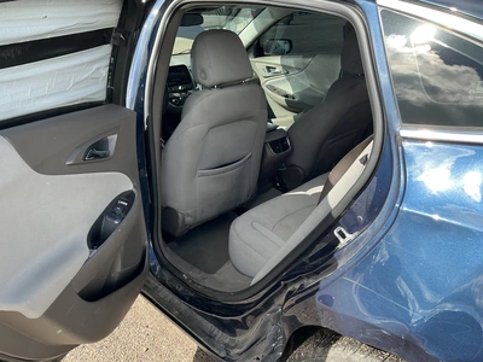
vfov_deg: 49.7
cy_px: 181
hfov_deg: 63.4
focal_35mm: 28
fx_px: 391
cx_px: 242
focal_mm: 3
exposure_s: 1/338
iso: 25
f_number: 1.8
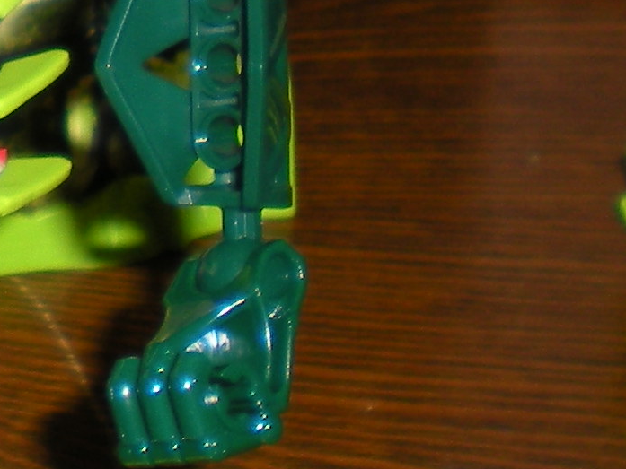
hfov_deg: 10.7
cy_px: -149
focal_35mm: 178
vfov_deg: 8.2
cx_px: -301
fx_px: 3220
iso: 64
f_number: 3.1
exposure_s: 1/60
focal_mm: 6.3
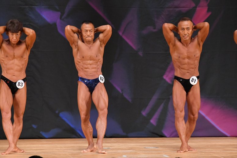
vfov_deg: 4.6
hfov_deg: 6.9
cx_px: 118
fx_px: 1974
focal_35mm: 300
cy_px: 79
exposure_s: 1/400
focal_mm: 200
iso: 5600
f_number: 5.6
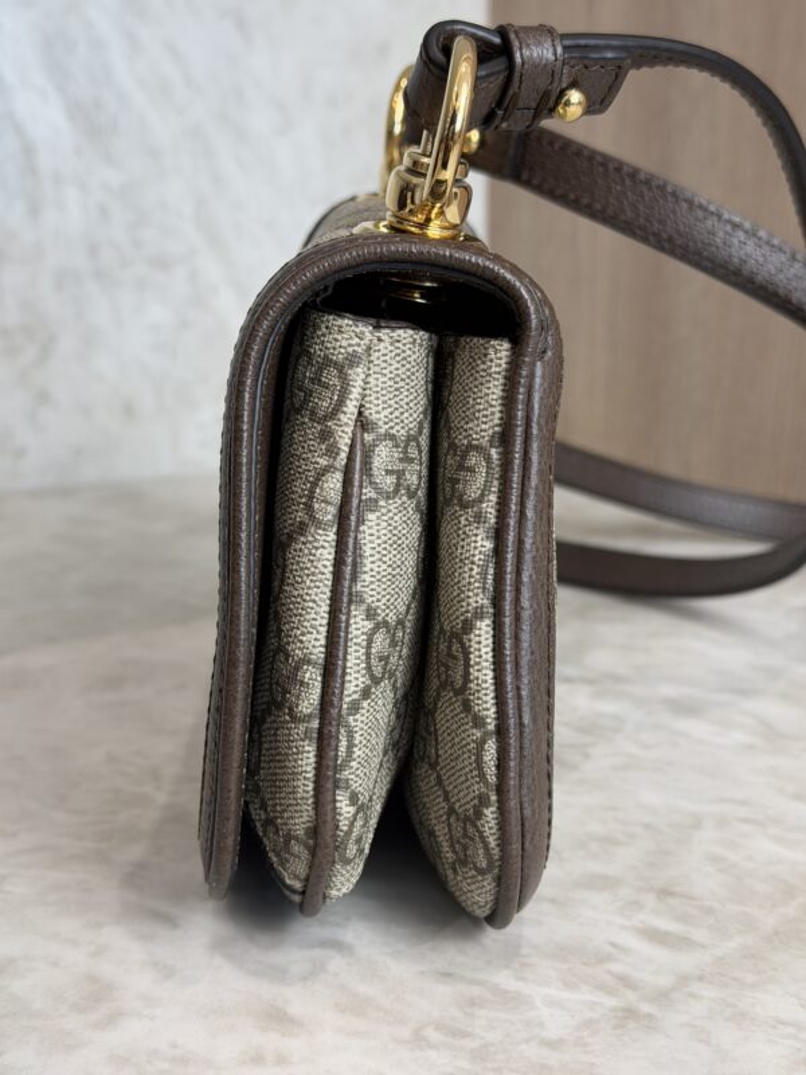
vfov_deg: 39.7
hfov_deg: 30.3
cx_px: 403
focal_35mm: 48
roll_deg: +0.0
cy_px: 538
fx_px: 1490
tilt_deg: -13.8
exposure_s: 1/60
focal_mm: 6.76
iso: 64
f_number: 1.78
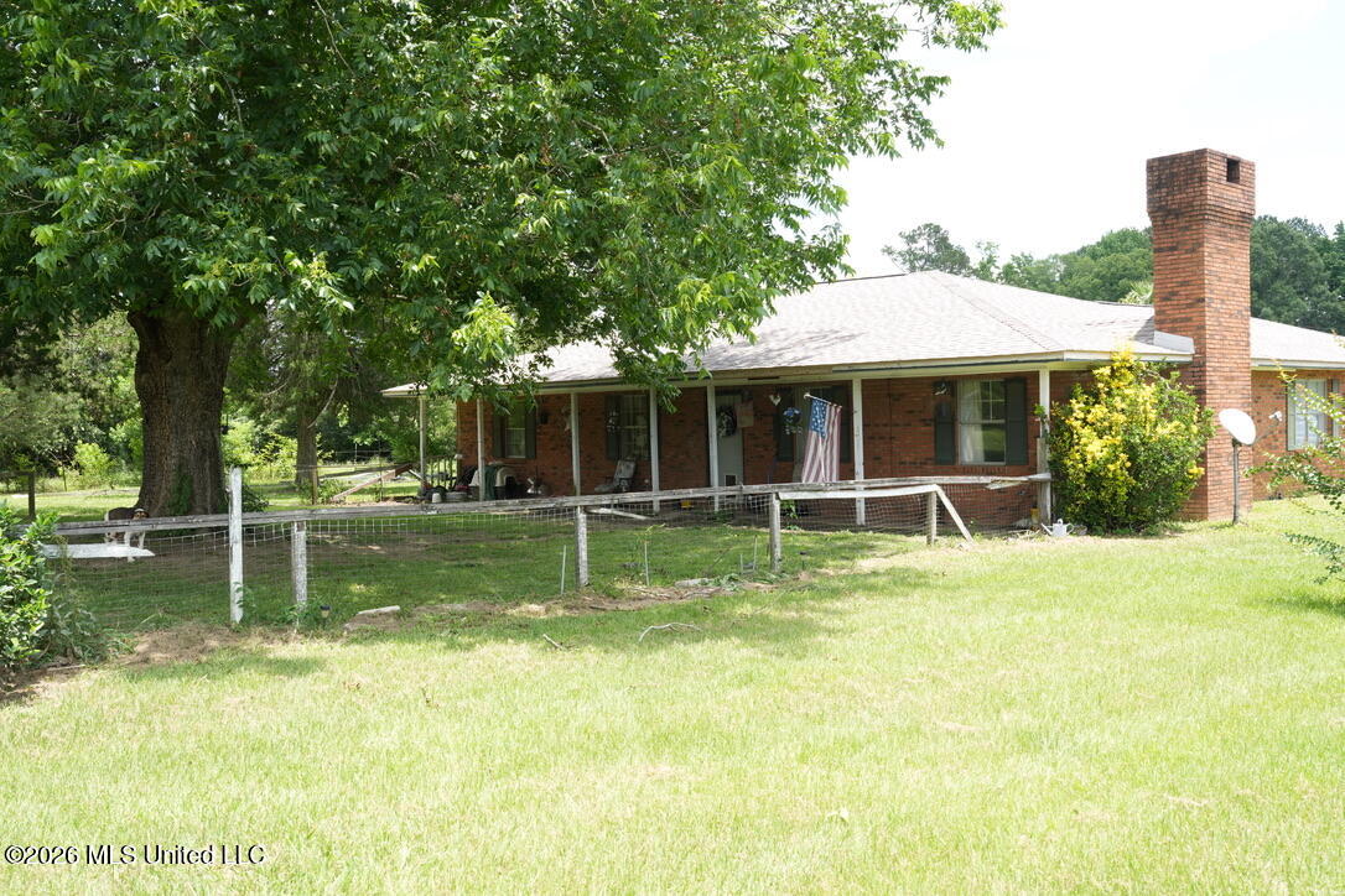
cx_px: 672
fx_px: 1233
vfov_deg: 40.0
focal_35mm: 33
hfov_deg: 57.2
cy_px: 448
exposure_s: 1/80
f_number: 10
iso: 250
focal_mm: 33
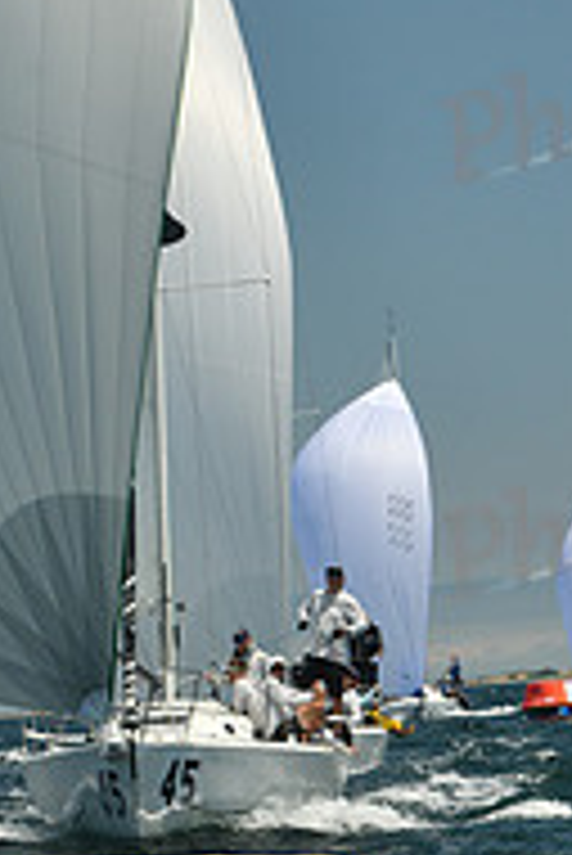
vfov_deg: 7.8
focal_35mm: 262
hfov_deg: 5.3
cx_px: 209
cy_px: 783
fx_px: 6233
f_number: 8
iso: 320
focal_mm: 86
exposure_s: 1/640
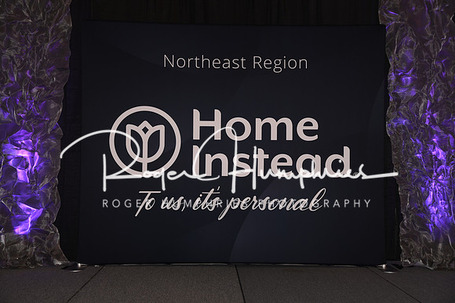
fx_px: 581
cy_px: 152
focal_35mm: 46
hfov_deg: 42.7
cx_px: 228
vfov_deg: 29.3
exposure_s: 1/60
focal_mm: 46
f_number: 4
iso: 100
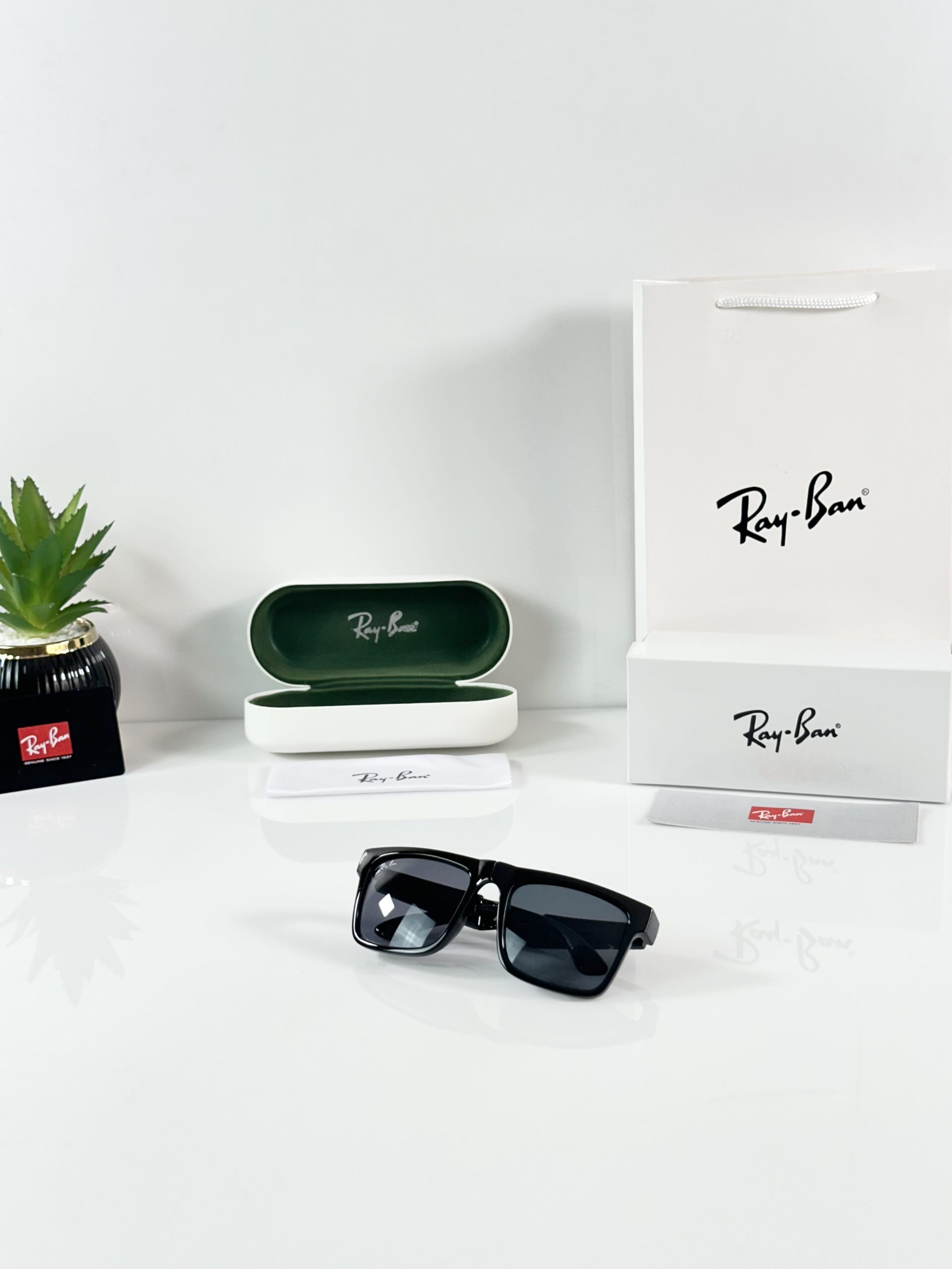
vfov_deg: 39.7
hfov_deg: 30.3
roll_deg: +1.6
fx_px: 1760
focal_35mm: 48
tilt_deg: -15.6
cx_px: 476
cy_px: 634
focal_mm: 6.86
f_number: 1.78
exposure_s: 1/100
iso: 64
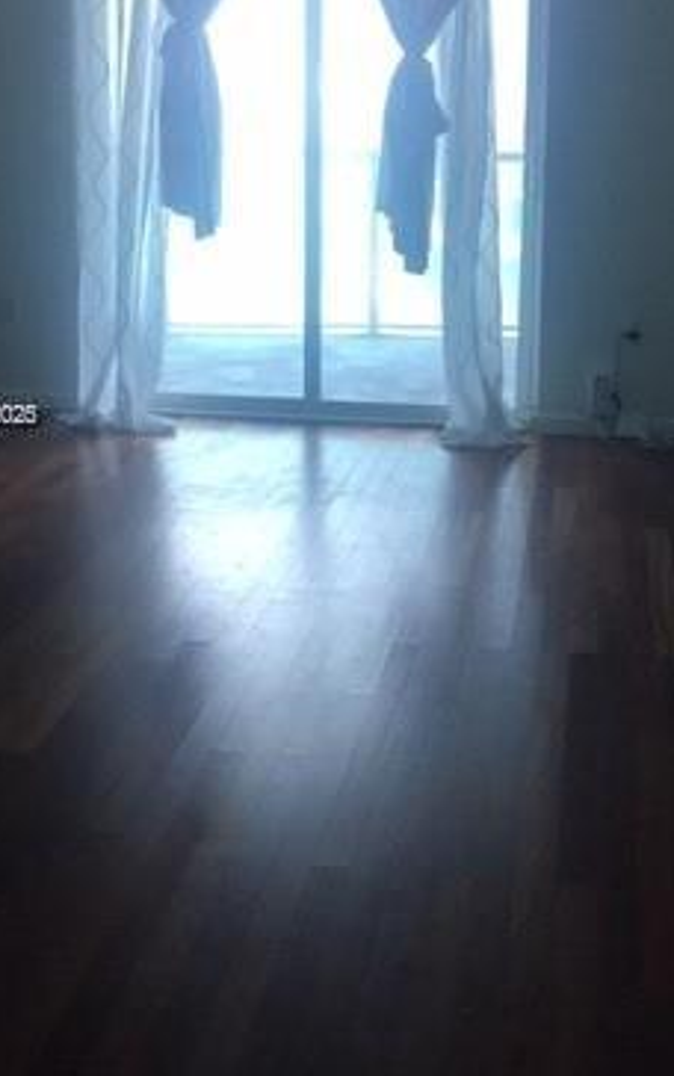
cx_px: 408
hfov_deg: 24.0
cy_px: 417
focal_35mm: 54
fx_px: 1585
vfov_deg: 37.3
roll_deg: -0.5
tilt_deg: -13.3
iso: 40
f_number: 2.2
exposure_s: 1/120
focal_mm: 4.15
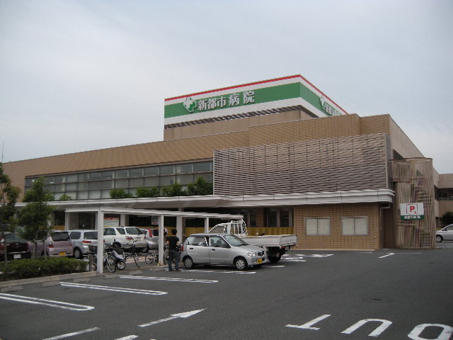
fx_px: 458
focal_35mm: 35
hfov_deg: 52.6
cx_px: 226
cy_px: 170
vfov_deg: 40.7
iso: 64
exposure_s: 1/250
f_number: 3.8
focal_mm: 5.9
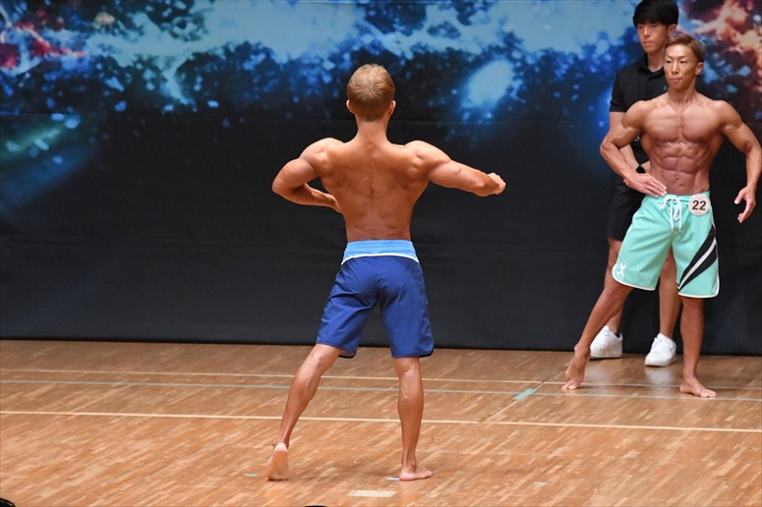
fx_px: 5712
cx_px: 381
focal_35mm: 270
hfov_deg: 7.6
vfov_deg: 5.1
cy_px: 254
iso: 8000
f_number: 5.6
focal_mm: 180
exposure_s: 1/400
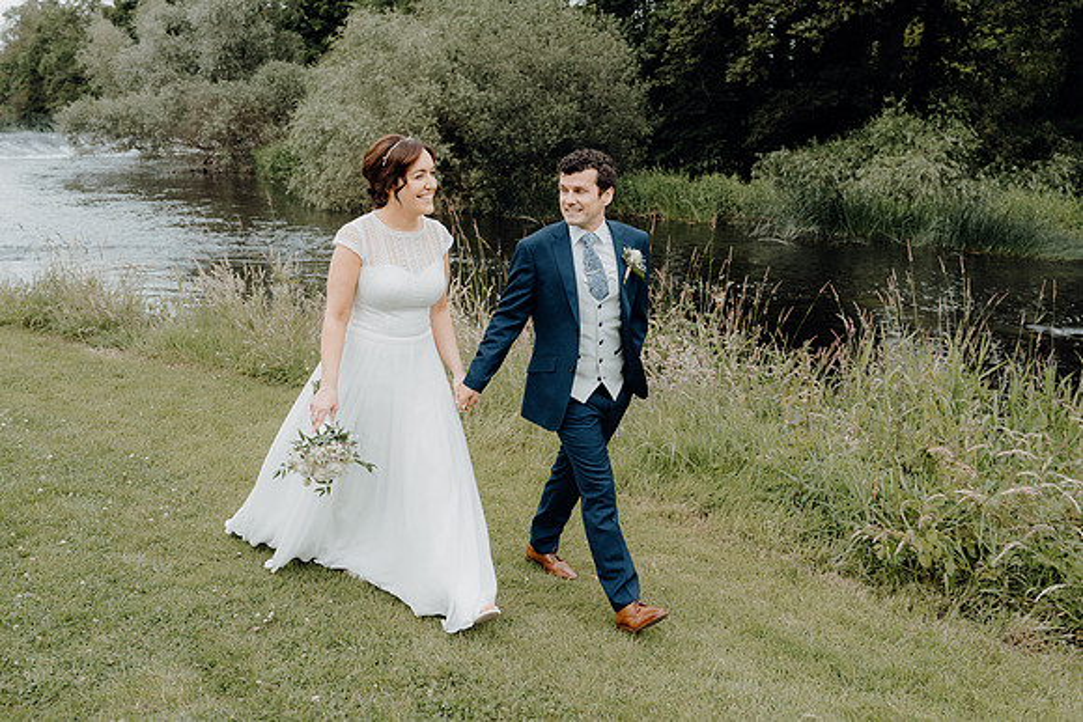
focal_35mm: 37
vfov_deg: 36.0
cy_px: 361
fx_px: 1113
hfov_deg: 51.9
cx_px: 542
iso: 125
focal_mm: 37
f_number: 5
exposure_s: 1/200
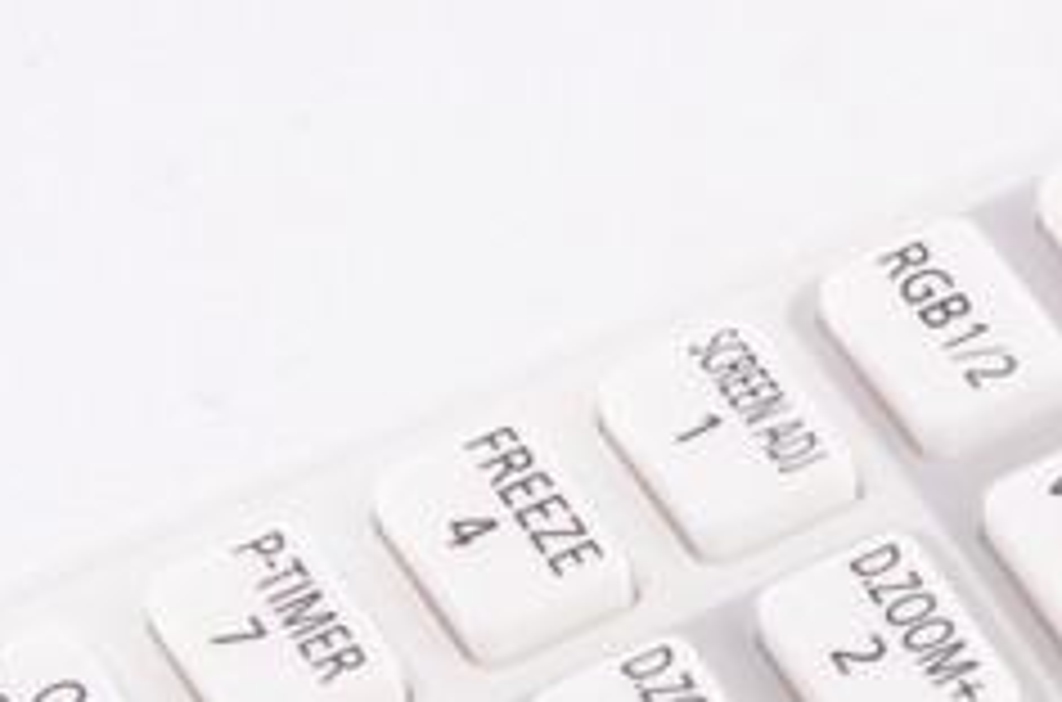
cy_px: 716
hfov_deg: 7.6
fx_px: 7944
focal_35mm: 270
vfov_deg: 5.0
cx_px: 1246
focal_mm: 50
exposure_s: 1/100
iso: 2500
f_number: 13
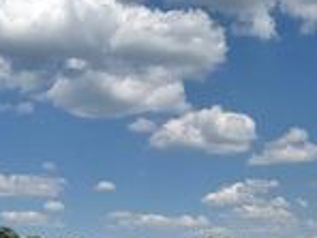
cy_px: 286
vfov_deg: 17.4
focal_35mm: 81
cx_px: 240
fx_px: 742
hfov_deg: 23.9
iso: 80
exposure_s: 1/7937
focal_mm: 6.76
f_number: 1.78
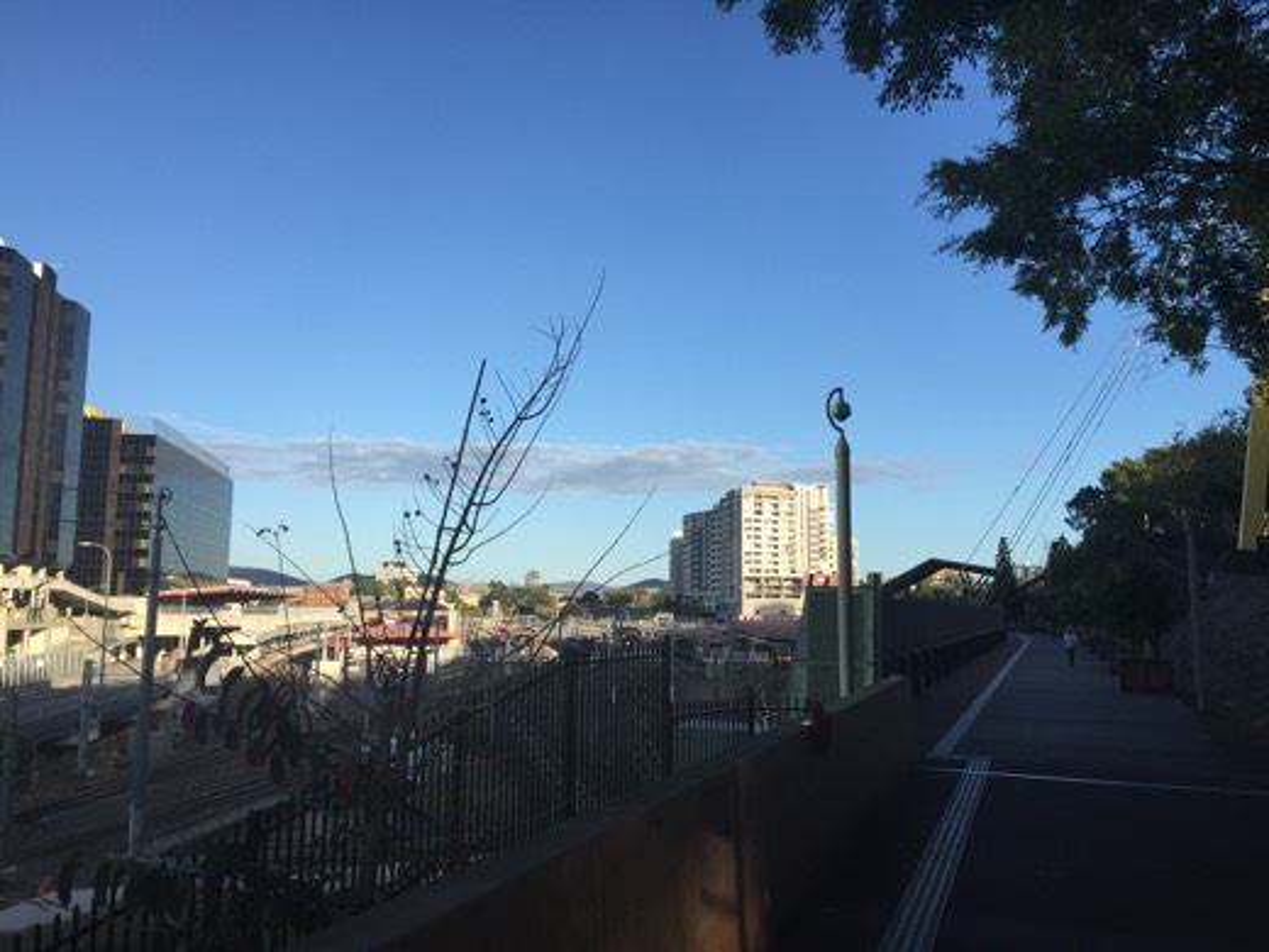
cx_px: 634
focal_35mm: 29
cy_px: 476
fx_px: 1063
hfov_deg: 61.7
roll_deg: -0.7
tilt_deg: +8.0
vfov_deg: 48.2
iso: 32
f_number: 2.2
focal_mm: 4.15
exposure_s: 1/1236
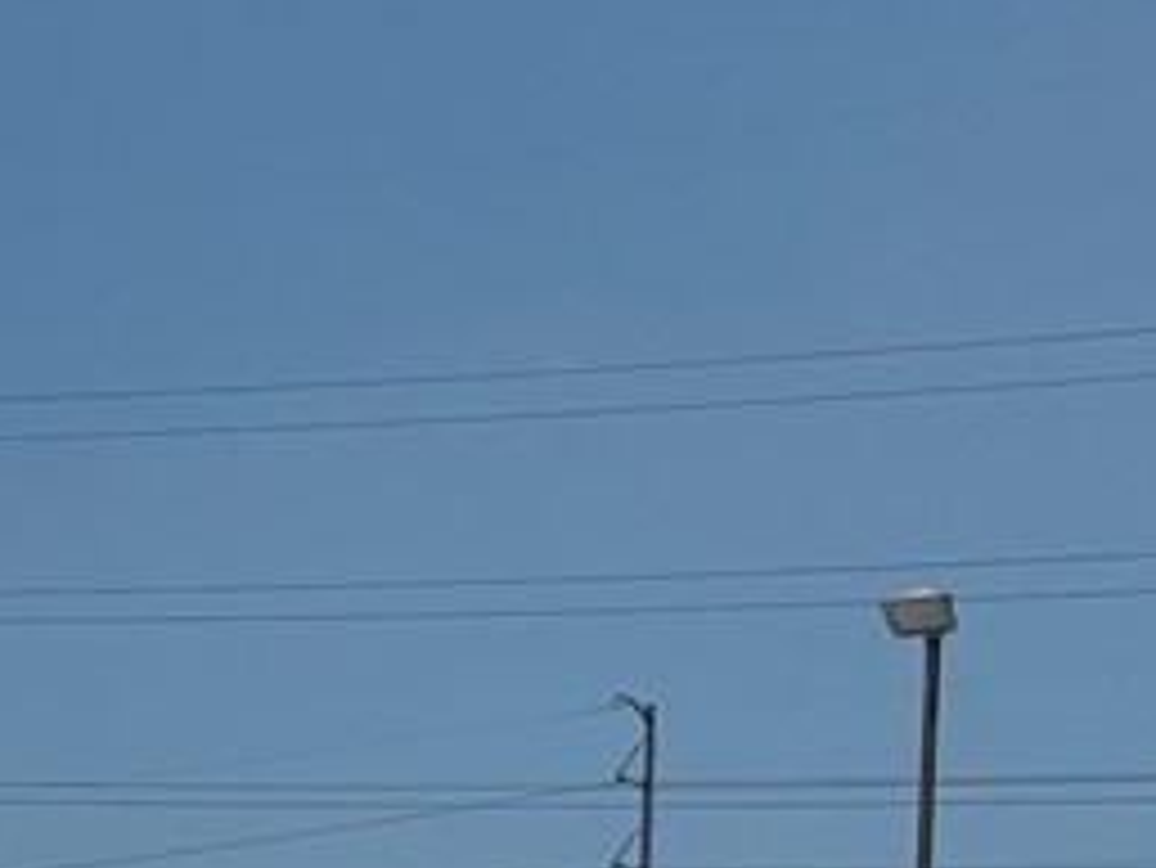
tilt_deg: -2.5
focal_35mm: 162
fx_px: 5413
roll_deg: +0.1
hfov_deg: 10.6
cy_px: 1862
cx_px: -1525
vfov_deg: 8.6
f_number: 1.6
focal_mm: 5.96
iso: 50
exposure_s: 1/10101
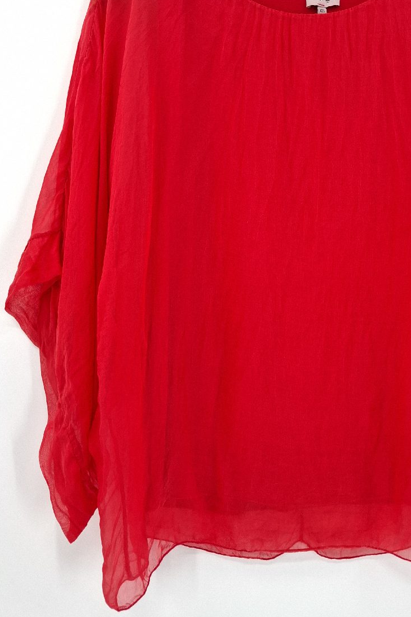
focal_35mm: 35
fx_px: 600
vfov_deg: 54.2
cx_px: 300
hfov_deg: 37.1
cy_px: 258
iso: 80
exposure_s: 1/120
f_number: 1.8
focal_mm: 5.54
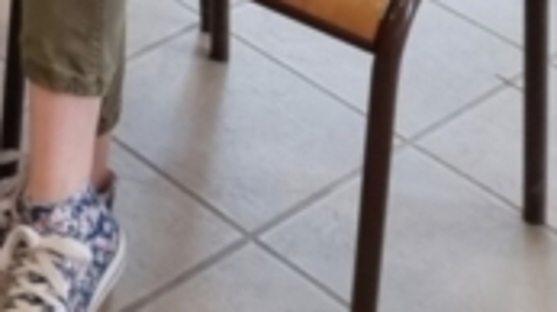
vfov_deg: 8.6
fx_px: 1786
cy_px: -556
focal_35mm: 121
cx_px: -341
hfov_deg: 15.9
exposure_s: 1/100
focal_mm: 6.7
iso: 160
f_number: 1.8
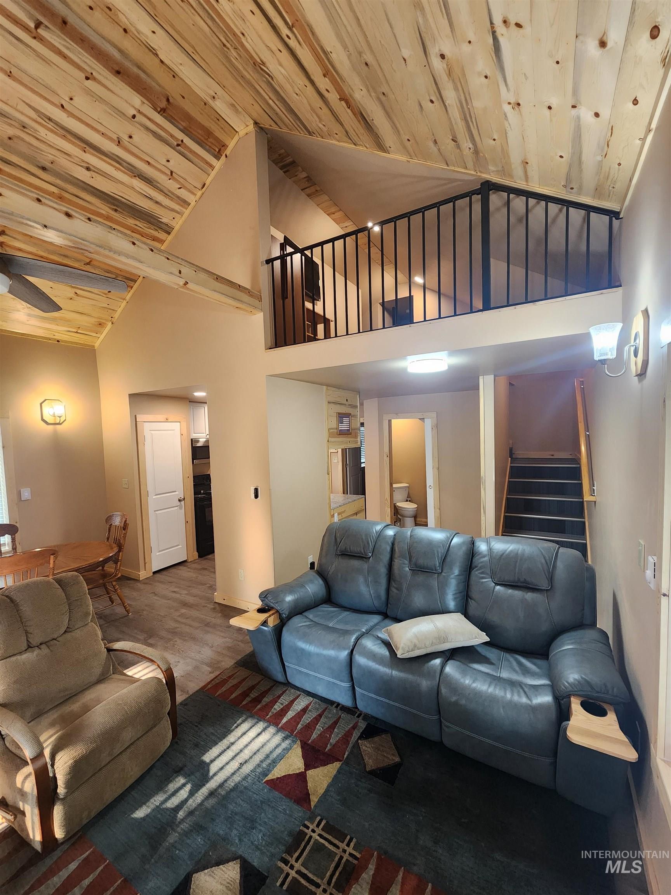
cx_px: 336
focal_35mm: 13
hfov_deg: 89.9
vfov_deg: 106.2
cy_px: 448
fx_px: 336
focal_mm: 2.2
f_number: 2.2
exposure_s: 1/40
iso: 320
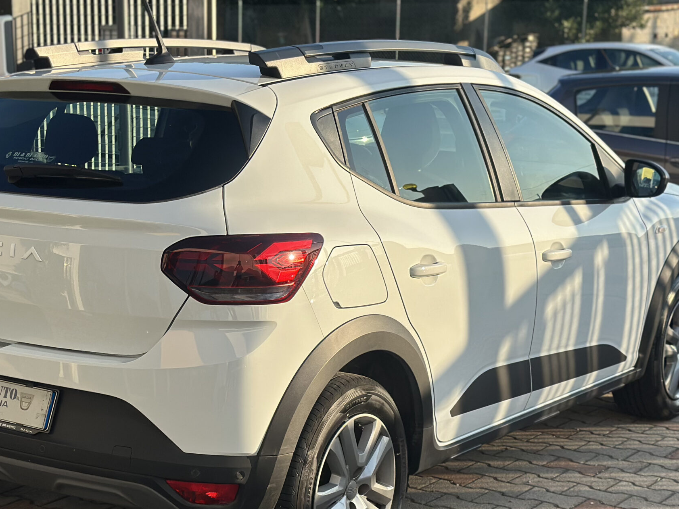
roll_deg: +0.4
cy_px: 273
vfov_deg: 20.2
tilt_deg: -9.9
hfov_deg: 26.5
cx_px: 221
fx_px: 1432
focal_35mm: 73
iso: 80
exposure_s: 1/2890
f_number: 1.78
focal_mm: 6.86
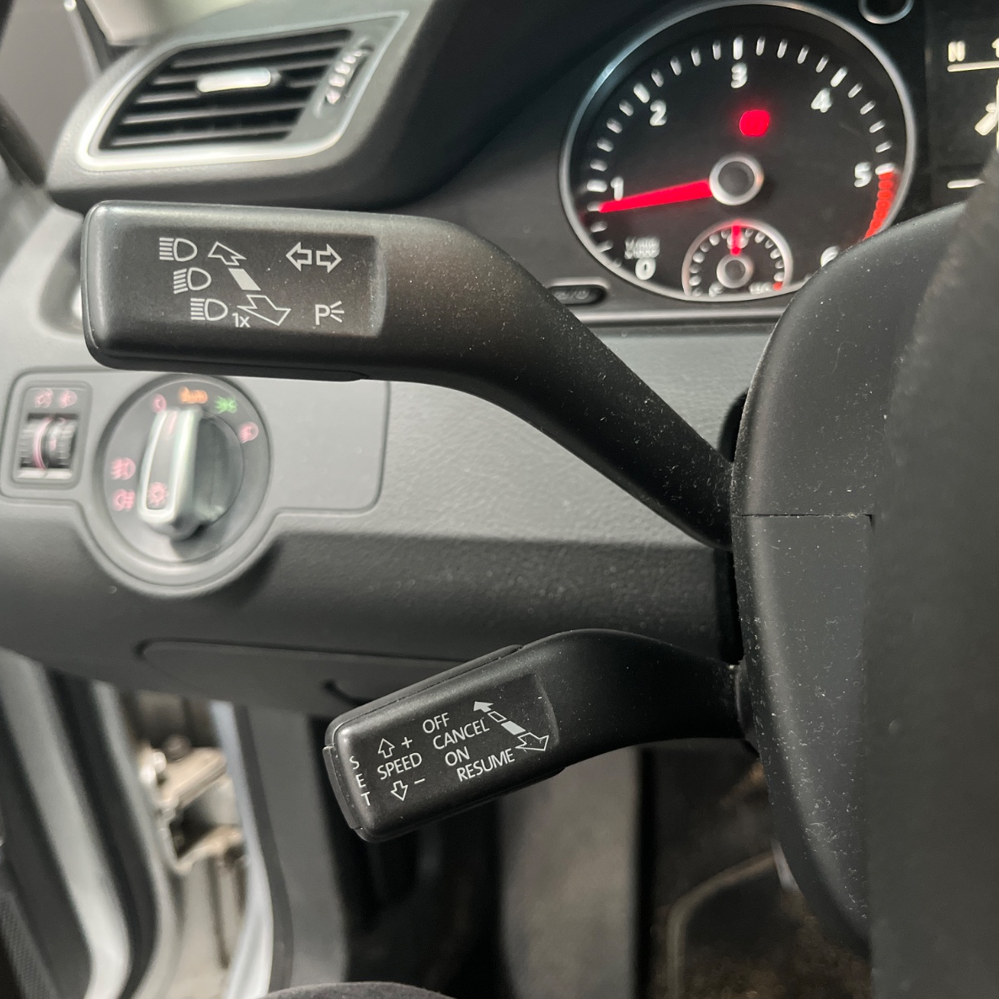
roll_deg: +8.0
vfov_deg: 52.5
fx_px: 1012
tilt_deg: -24.7
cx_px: 521
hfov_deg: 52.5
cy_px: 504
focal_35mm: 31
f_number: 1.6
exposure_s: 1/49
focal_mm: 5.1
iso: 320
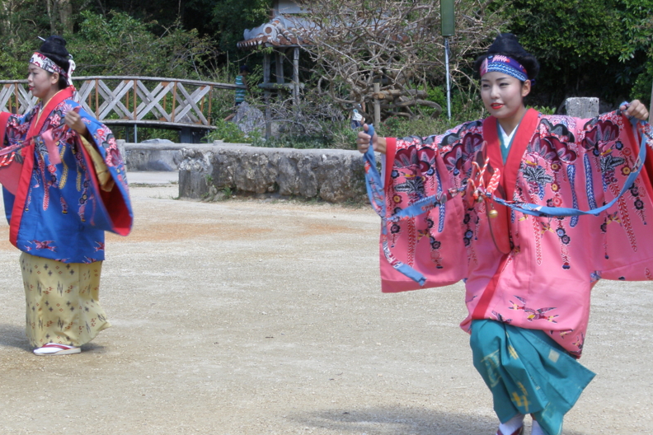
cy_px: 209
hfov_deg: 19.5
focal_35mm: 105
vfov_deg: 13.0
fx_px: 1904
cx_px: 325
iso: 64
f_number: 5.1
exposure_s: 1/100
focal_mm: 17.7
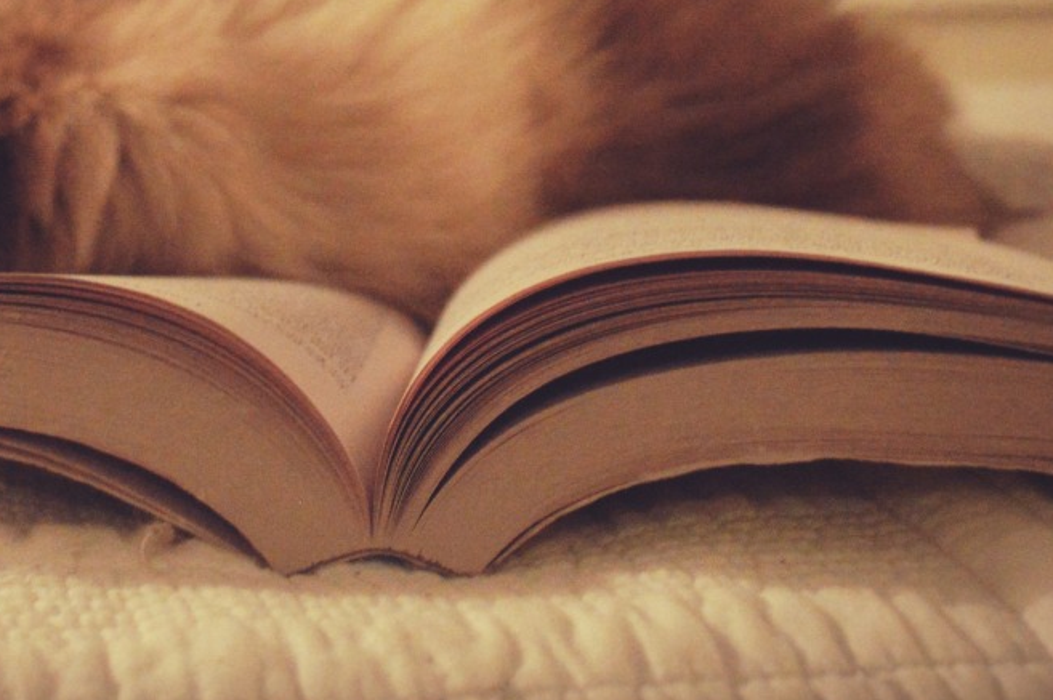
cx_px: 337
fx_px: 2221
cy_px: 116
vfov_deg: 17.7
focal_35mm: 76
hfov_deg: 26.5
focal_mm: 26
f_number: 5
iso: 6400
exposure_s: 1/20
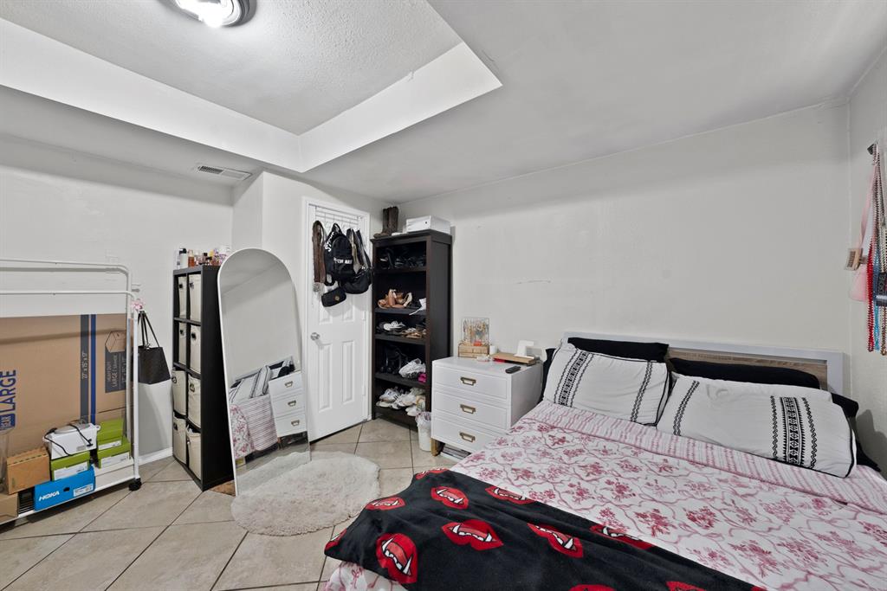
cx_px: 444
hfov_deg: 112.6
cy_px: 296
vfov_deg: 90.0
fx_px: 296
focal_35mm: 12
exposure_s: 1/2
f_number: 9
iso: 640
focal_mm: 12
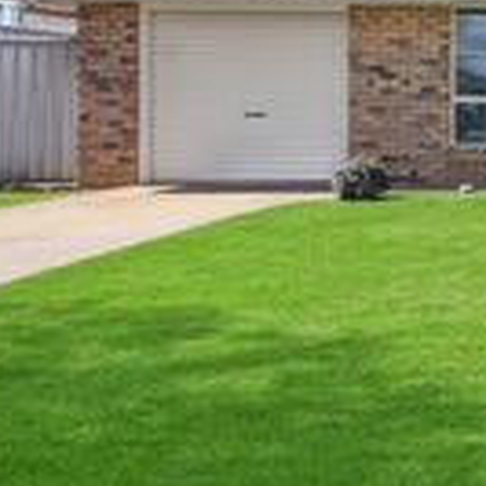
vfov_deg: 35.0
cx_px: 753
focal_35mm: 46
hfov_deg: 25.7
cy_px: 79
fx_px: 739
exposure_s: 1/100
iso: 100
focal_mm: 15.5
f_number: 10
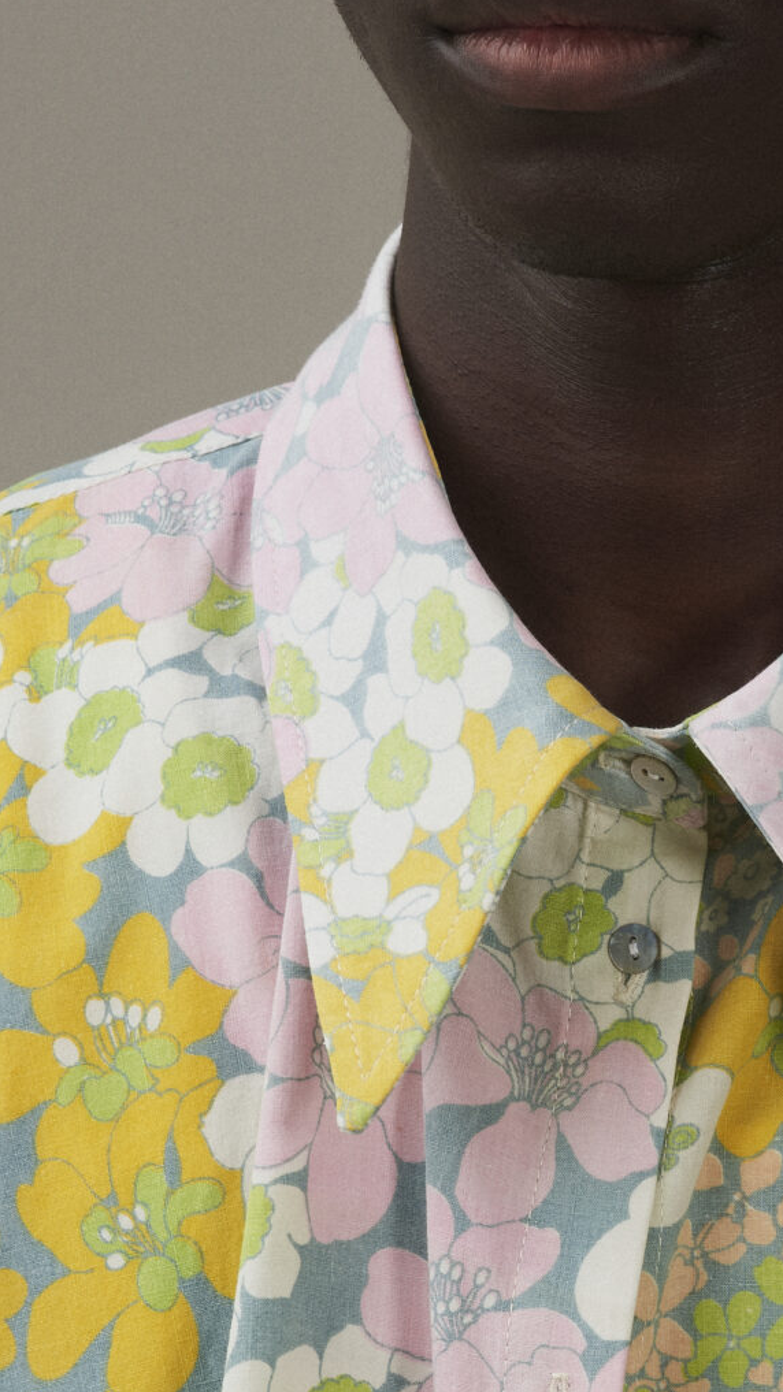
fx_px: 10225
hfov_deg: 4.4
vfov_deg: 7.8
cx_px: 796
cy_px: 792
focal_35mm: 277
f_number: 11
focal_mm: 105
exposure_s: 1/160
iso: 200
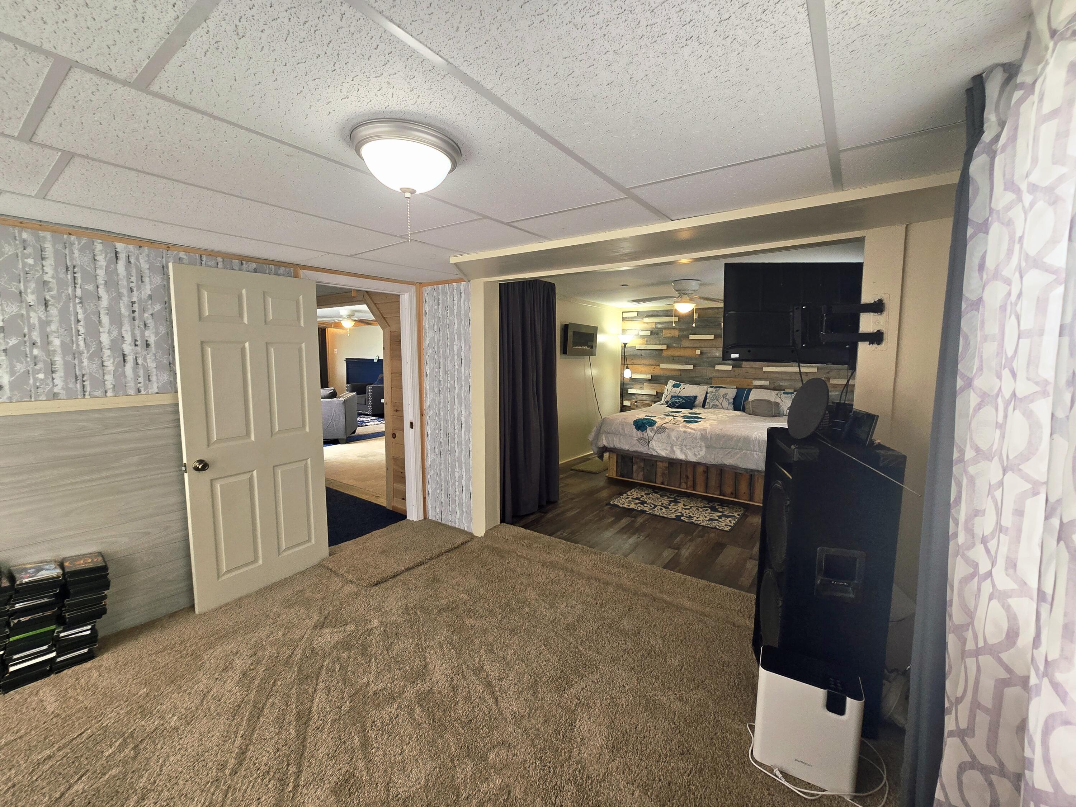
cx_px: 538
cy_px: 404
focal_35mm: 13
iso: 100
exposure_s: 1/60.2
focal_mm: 2.2
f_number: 2.2
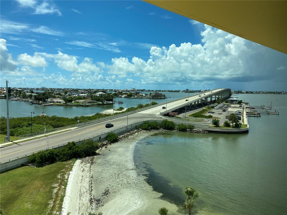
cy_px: 108
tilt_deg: -3.8
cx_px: 144
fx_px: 216
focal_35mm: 26
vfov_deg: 53.1
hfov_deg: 67.3
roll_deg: -1.1
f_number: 1.8
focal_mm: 4.25
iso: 32
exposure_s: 1/3205
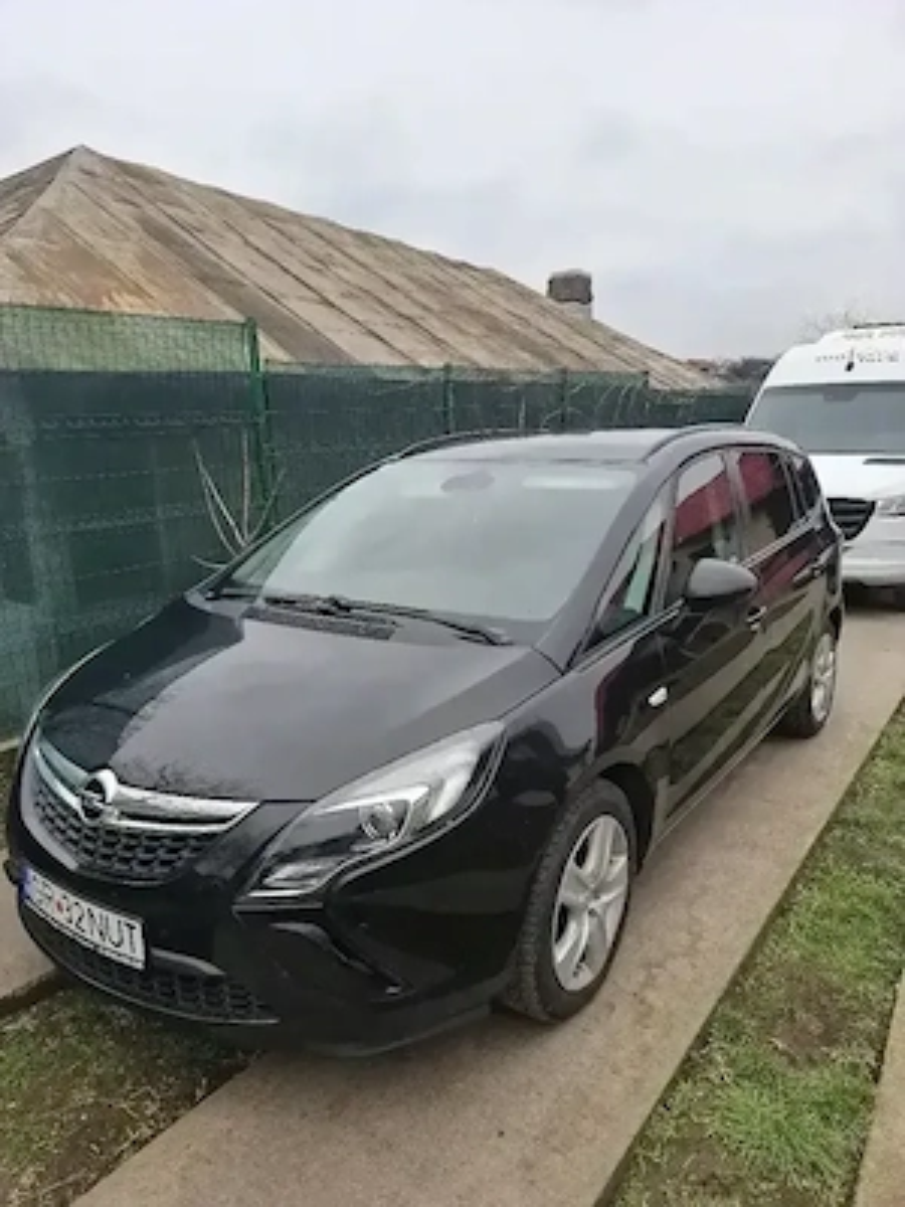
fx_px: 802
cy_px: 604
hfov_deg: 58.9
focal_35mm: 23
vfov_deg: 73.9
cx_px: 452
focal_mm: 5.54
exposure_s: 1/323
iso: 50
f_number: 1.8
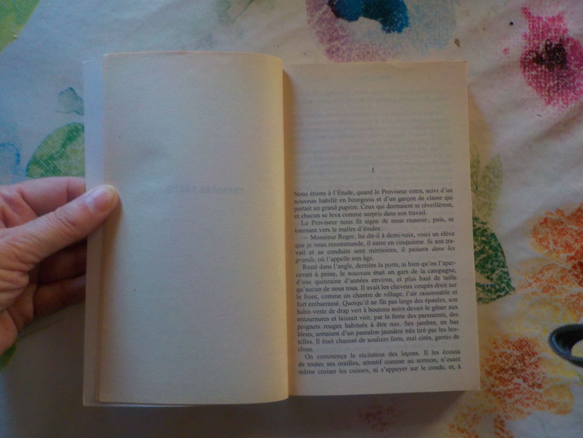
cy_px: 219
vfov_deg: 46.8
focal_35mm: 30
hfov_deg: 60.0
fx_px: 505
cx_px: 292
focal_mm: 4.1
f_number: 3.3
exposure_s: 1/30
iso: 250
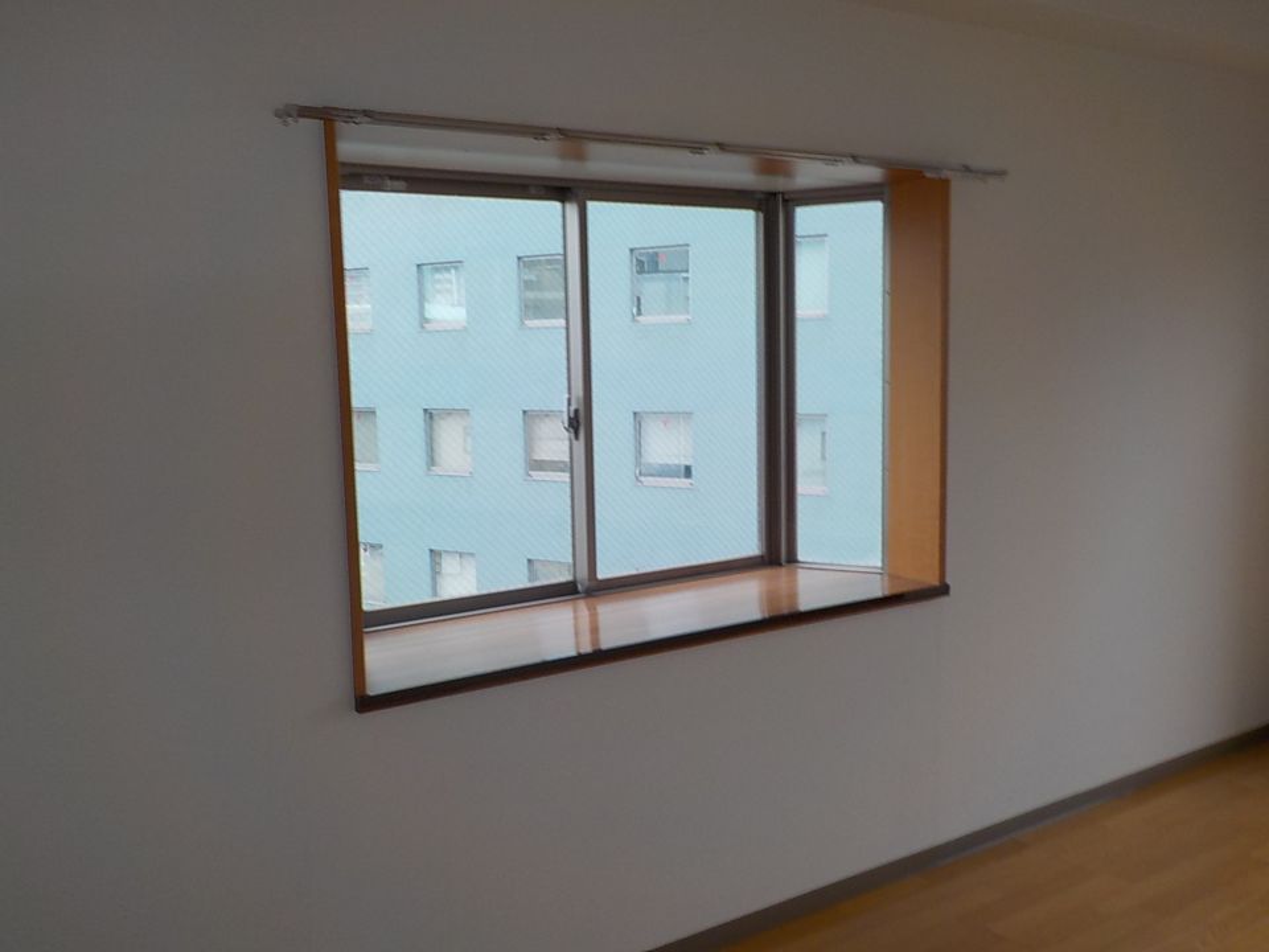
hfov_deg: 60.0
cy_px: 476
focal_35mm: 30
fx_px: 1100
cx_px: 634
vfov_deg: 46.8
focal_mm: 4.1
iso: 125
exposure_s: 1/50
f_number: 3.3
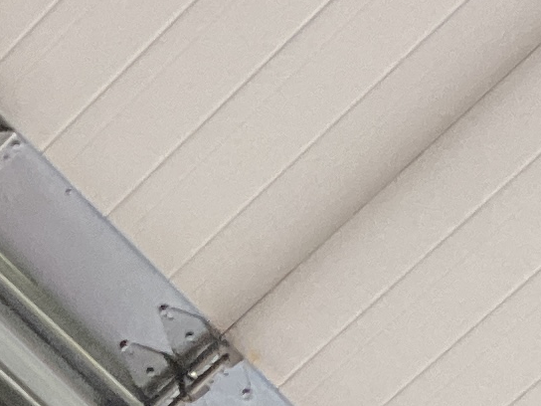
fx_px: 3360
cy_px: 1332
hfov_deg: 9.2
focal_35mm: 215
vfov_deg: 6.2
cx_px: 86
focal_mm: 3
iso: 125
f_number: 1.8
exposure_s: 1/60
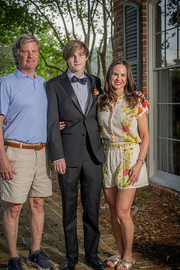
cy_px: 137
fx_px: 413
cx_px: 83
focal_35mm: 55
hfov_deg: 24.6
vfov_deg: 36.3
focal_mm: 47
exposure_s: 1/125
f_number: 5
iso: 100
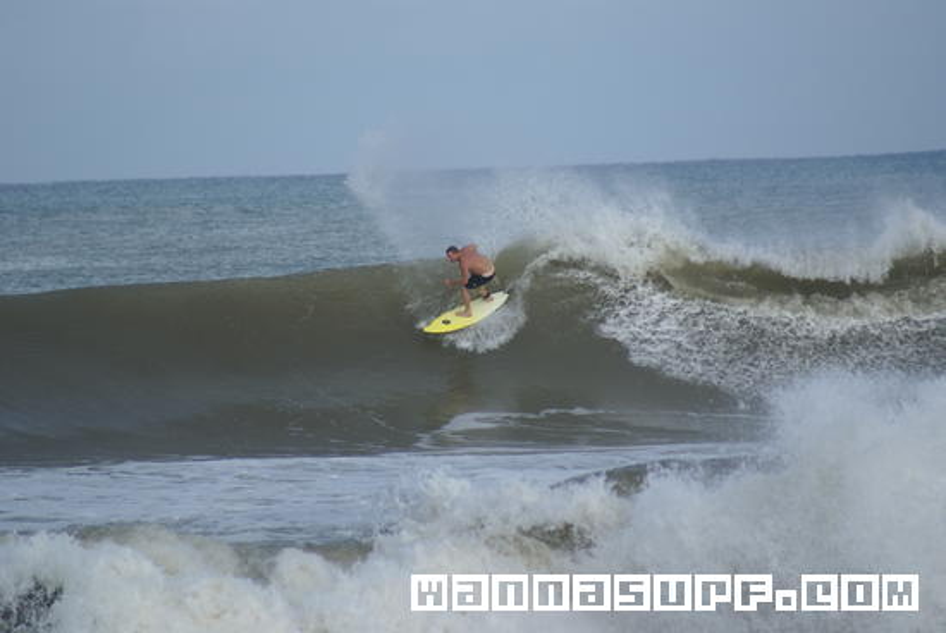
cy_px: 316
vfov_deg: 3.1
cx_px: 473
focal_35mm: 450
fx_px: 11837
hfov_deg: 4.6
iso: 100
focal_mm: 300
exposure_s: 1/500
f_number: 5.6
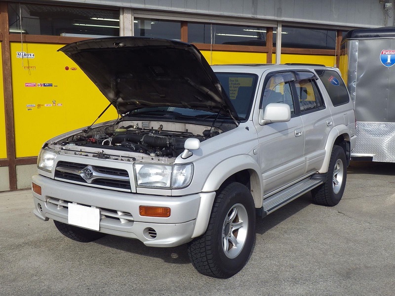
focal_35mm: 42
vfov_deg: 34.3
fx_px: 479
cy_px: 148
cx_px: 198
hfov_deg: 44.8
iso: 125
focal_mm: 7.5
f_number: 5
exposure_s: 1/500
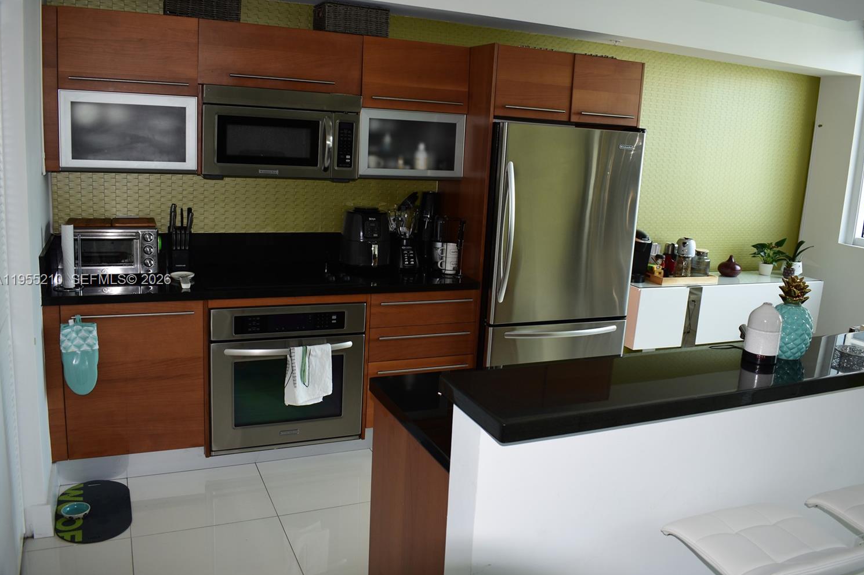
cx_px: 455
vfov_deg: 44.9
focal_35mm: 29
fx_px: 696
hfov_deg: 63.6
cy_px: 281
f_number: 4.5
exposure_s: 1/60
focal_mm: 18
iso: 200
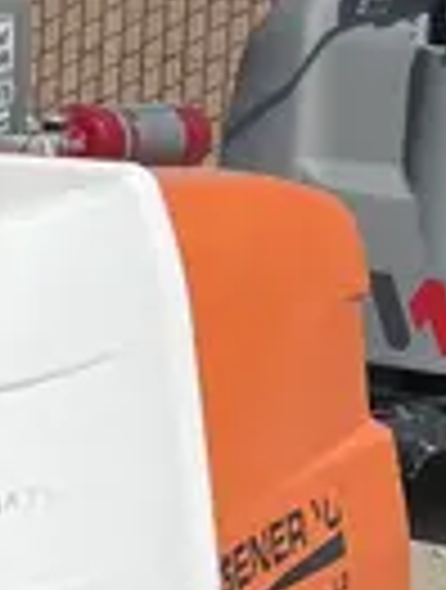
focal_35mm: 145
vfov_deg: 13.6
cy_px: 277
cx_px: -514
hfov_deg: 9.5
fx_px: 2479
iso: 50
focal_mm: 5.1
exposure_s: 1/9091
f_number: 1.6
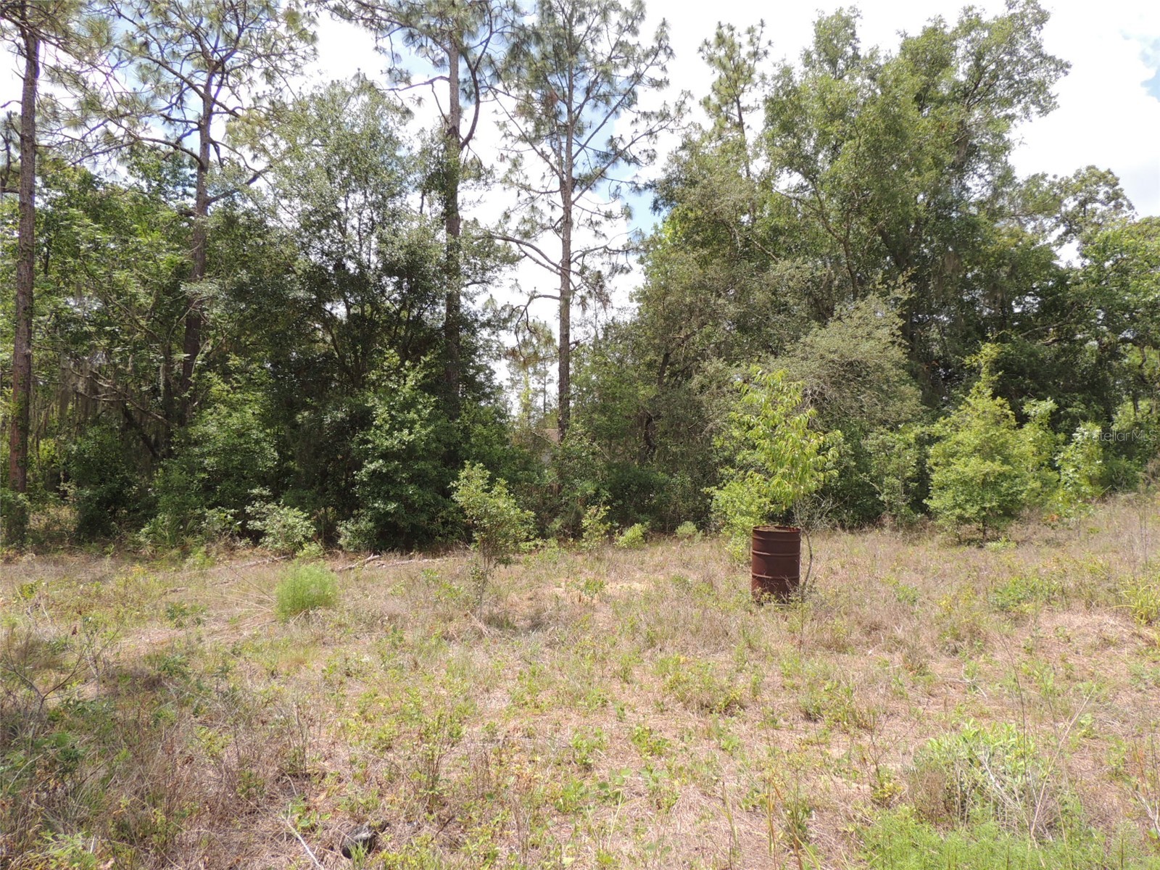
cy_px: 435
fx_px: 804
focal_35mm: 24
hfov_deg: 71.6
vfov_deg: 56.8
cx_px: 580
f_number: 3
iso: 100
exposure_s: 1/800
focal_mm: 4.3
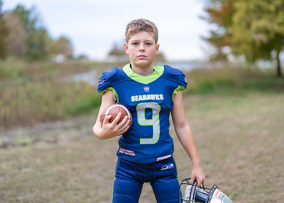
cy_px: 101
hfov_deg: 35.5
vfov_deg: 25.8
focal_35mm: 55
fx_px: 443
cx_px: 142
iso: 100
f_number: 1.2
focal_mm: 50
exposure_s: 1/500
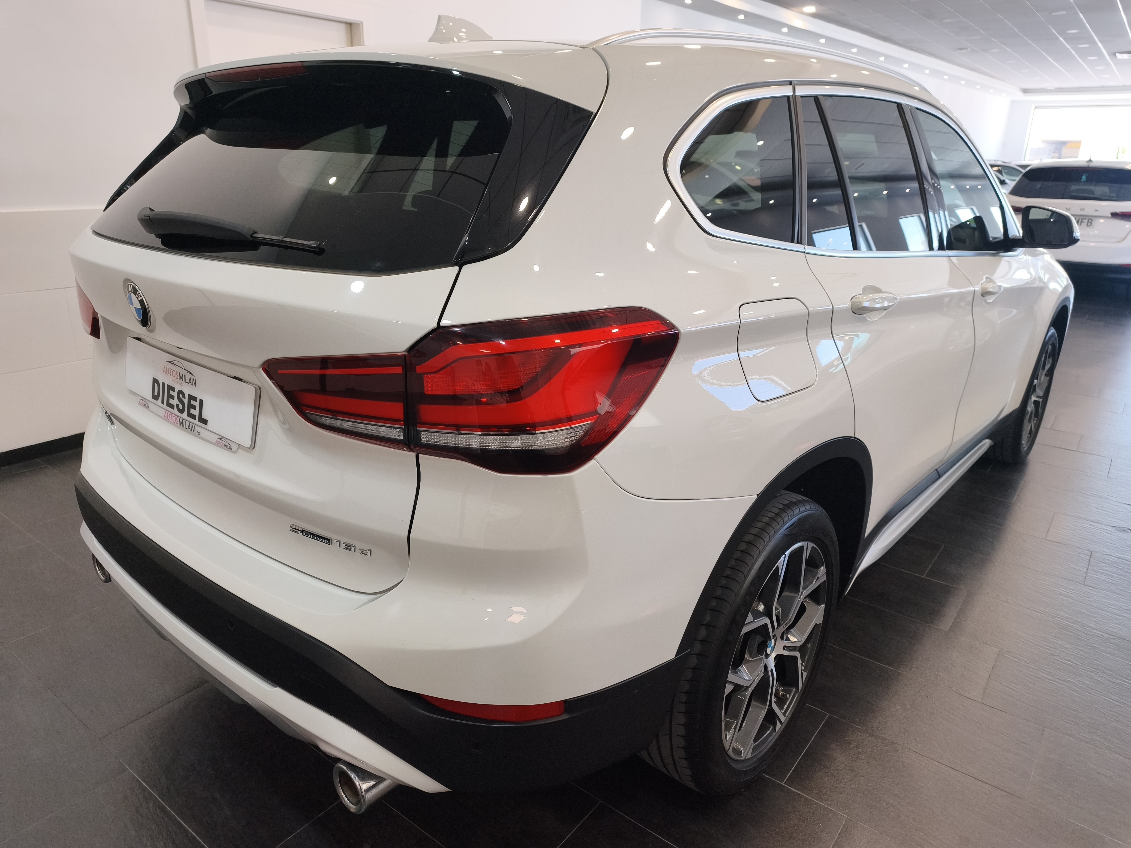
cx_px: 566
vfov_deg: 58.9
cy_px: 424
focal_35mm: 23
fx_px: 751
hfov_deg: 73.9
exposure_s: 1/99.9
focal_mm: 6.45
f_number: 1.62
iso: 64
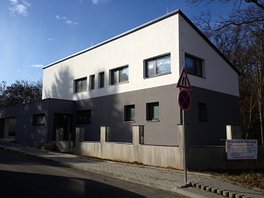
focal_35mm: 35
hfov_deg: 52.6
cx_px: 132
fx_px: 267
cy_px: 99
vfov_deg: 40.7
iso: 50
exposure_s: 1/1842
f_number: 2.4
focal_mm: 4.28
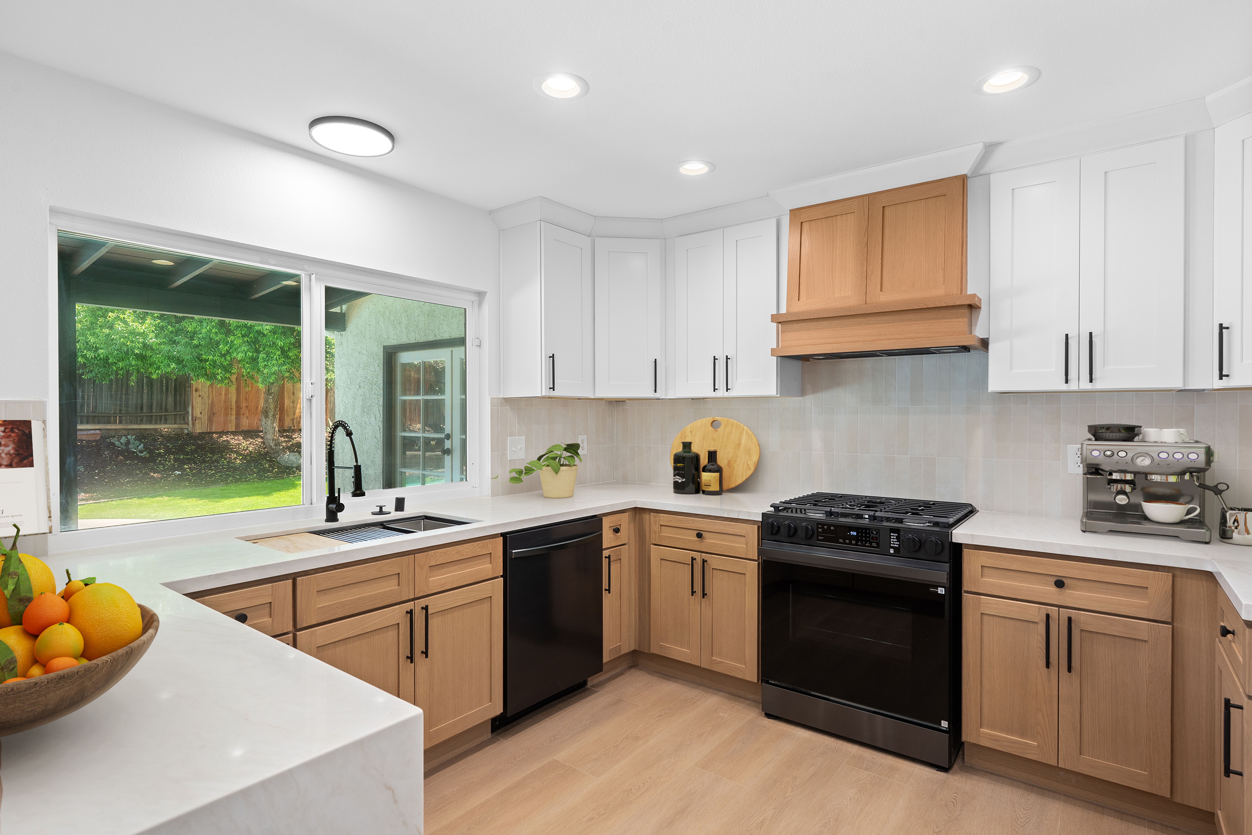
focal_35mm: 18
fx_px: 643
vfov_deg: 65.9
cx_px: 626
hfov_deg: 88.4
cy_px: 418
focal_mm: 18.5
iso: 400
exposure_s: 1/8
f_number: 9
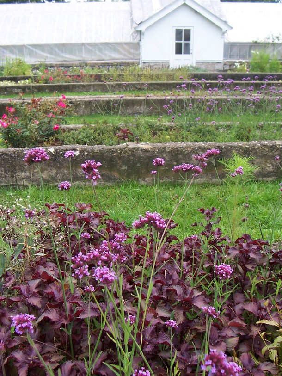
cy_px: 188
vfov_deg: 50.1
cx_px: 141
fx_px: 402
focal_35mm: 37
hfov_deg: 38.7
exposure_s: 1/350
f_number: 2.8
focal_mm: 5.6
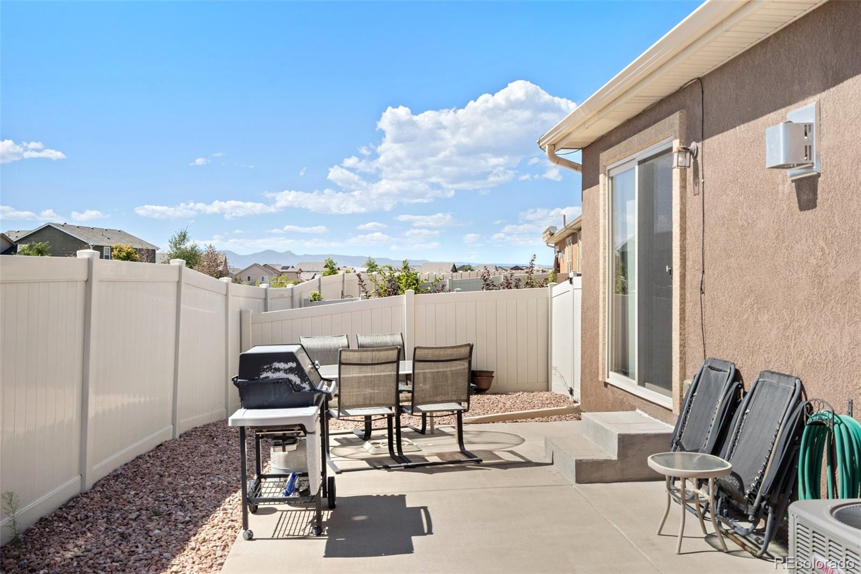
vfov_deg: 37.8
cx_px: 430
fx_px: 837
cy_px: 287
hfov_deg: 54.4
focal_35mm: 35
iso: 200
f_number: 7.1
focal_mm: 35
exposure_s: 1/500
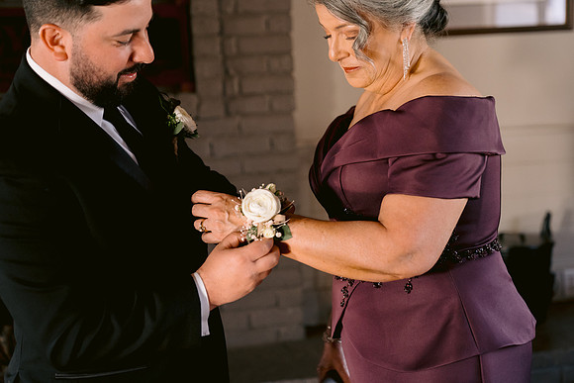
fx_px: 925
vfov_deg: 23.4
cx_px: 287
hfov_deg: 34.5
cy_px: 192
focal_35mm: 58
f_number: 2.8
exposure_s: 1/100
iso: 2500
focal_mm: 58
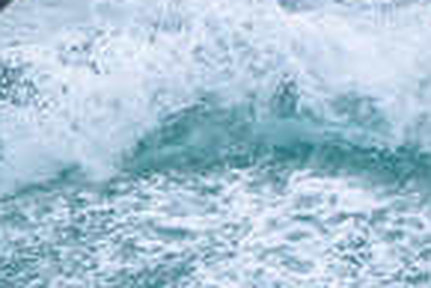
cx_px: -288
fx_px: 43094
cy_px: 316
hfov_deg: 0.6
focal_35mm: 3596
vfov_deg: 0.4
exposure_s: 1/2000
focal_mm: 900
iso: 1800
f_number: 11
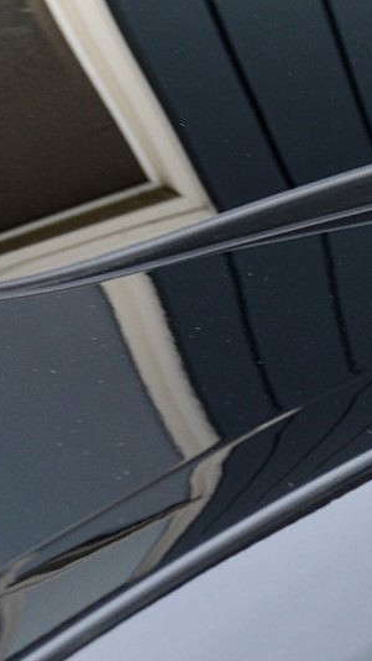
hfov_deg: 9.8
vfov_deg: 17.1
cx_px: 154
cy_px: 73
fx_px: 2174
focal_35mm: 124
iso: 400
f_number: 8
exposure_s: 1/80
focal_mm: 26
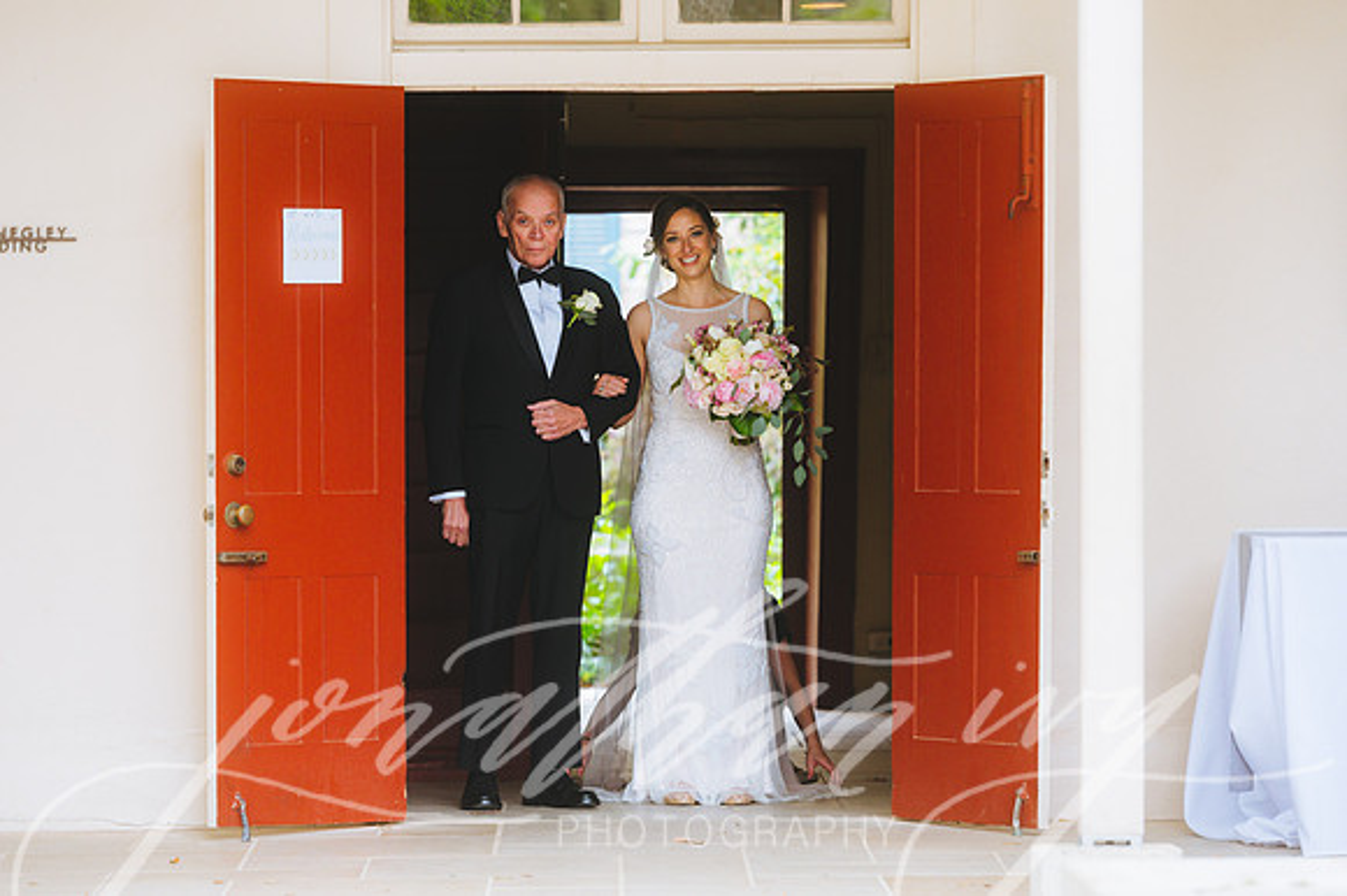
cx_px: 635
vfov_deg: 7.5
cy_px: 425
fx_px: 6833
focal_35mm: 183
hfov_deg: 11.3
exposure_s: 1/160
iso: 400
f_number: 2.8
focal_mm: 165
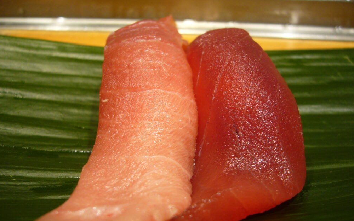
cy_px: 129
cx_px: 179
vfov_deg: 33.5
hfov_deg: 51.5
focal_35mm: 38
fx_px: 367
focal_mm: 5.8
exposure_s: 1/40
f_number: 2.8
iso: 100
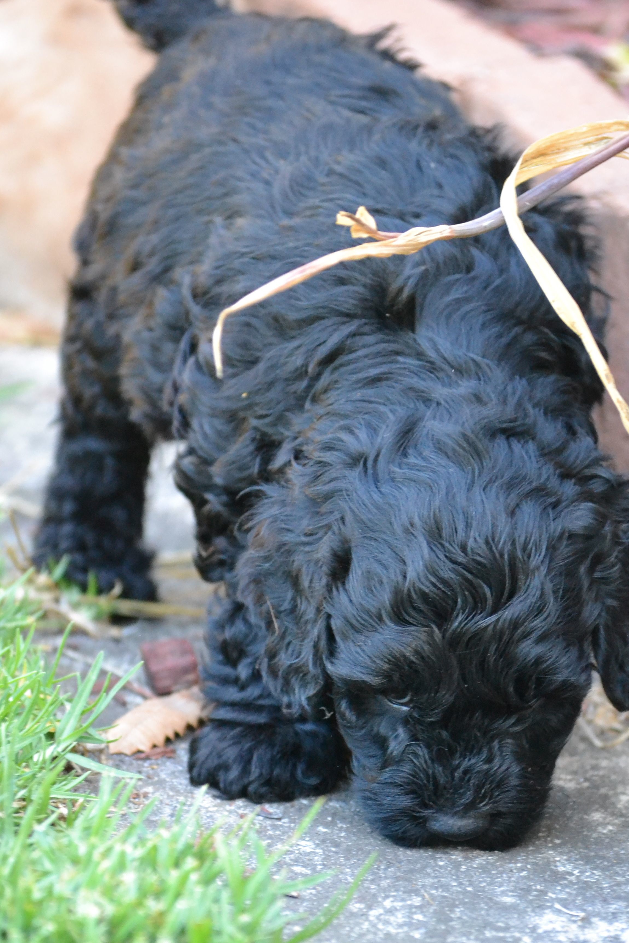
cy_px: 581
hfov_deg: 6.7
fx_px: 5372
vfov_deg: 10.0
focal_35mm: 205
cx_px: 346
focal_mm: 102
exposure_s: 1/320
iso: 3200
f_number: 4.5
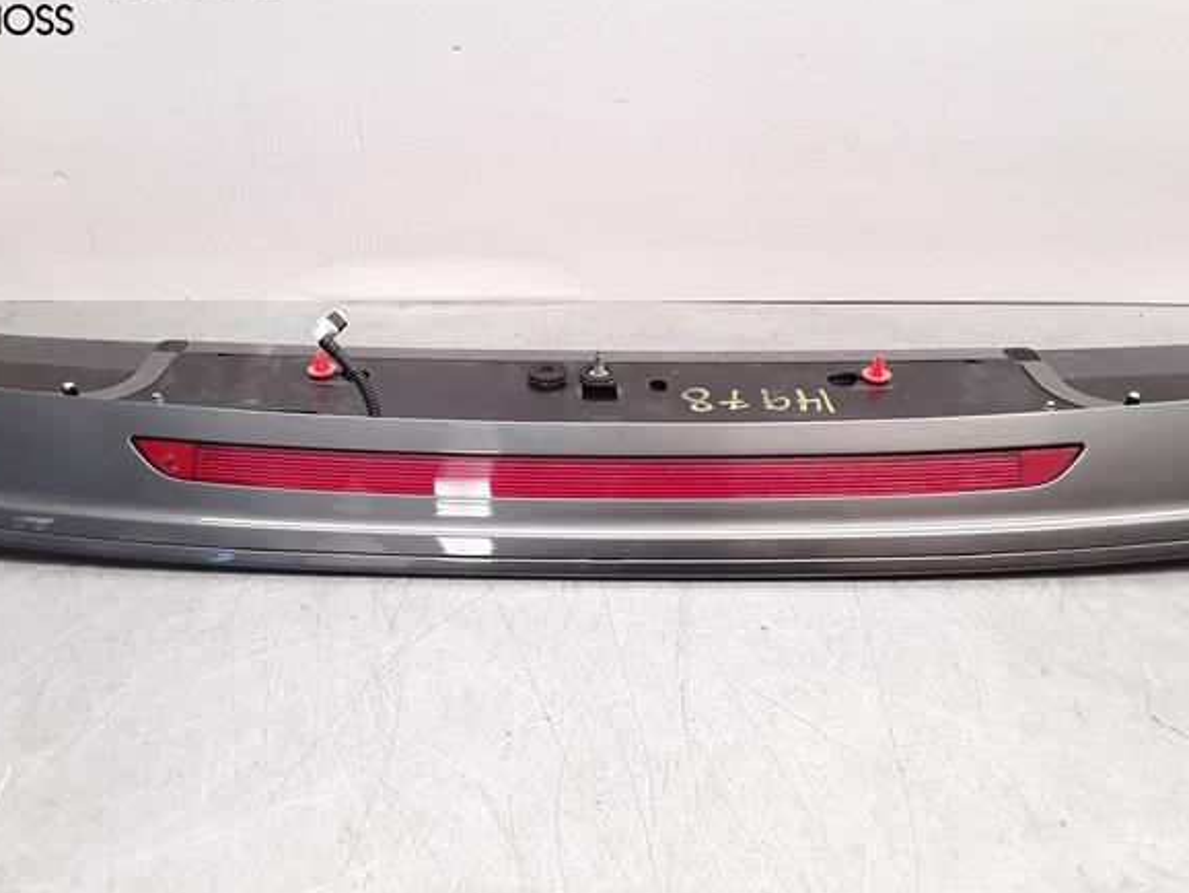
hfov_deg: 58.3
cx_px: 564
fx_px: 1065
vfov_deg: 45.4
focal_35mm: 31
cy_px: 416
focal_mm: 2.91
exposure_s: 1/50
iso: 64
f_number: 1.9
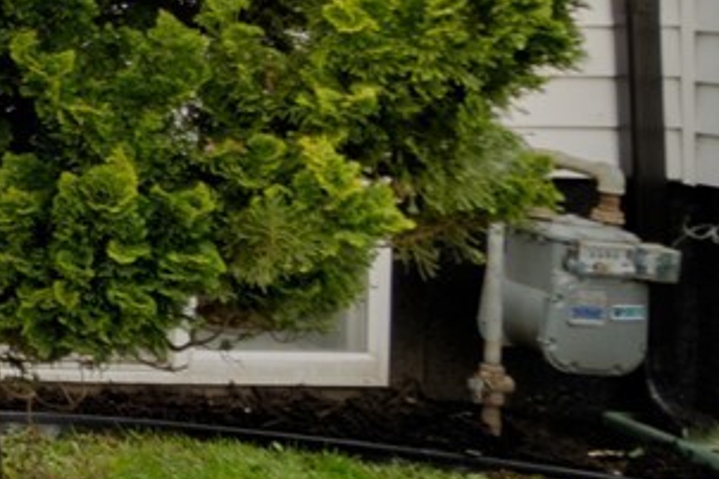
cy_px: -8
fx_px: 1853
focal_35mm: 93
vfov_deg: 14.5
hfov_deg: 15.3
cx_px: -896
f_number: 10
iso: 250
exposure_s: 1/100
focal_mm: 11
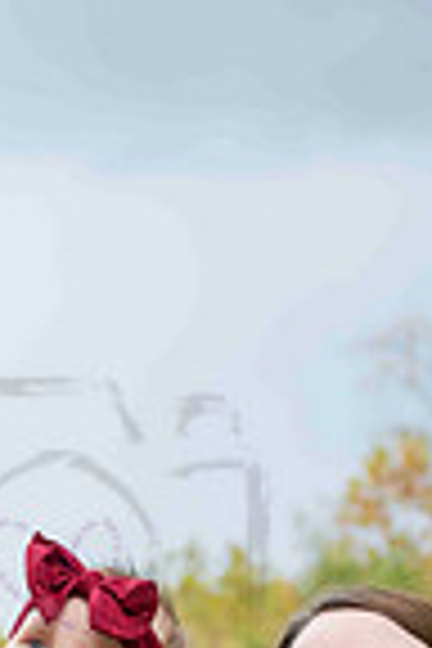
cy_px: 976
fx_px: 2808
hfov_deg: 8.8
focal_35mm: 156
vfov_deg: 12.5
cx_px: 72
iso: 400
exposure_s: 1/500
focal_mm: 50
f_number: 4.5
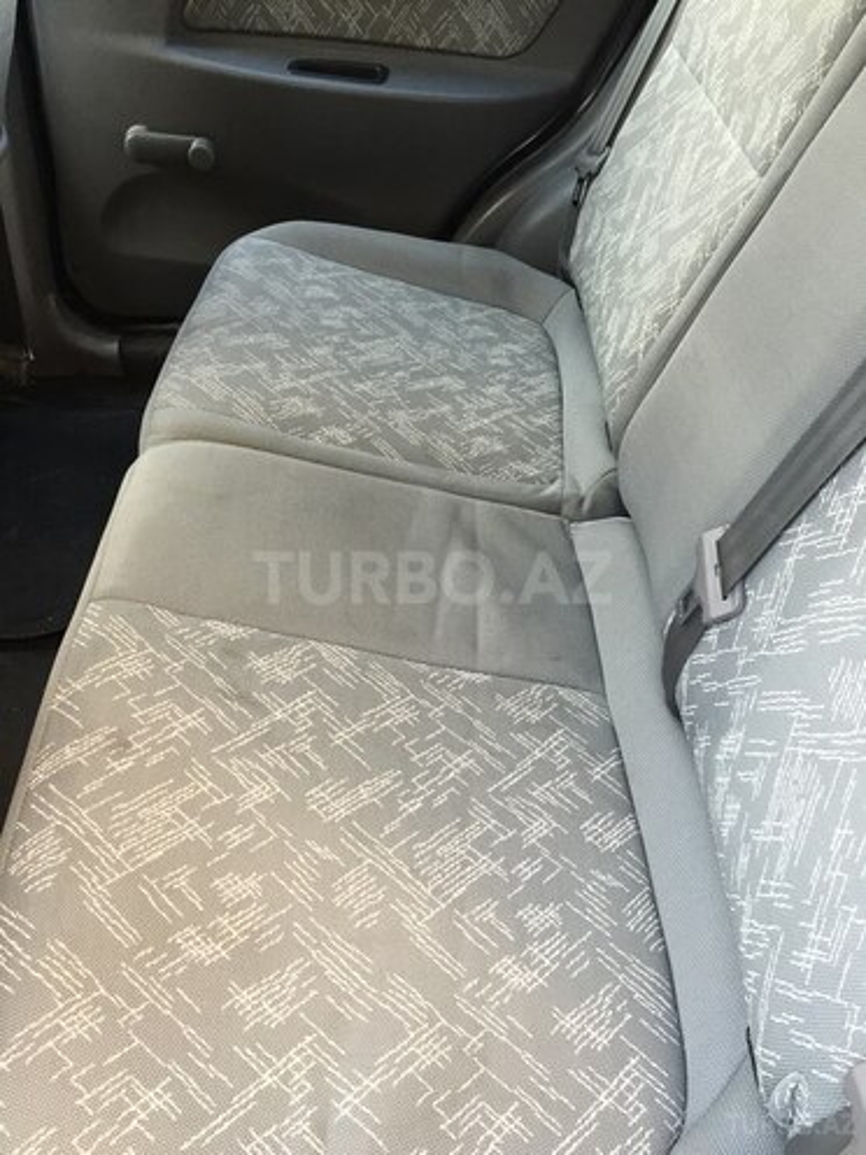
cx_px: 433
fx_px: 967
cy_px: 578
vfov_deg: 61.7
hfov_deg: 48.2
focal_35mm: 29
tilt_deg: -43.9
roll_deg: +4.4
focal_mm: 4.15
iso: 50
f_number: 2.2
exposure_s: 1/33
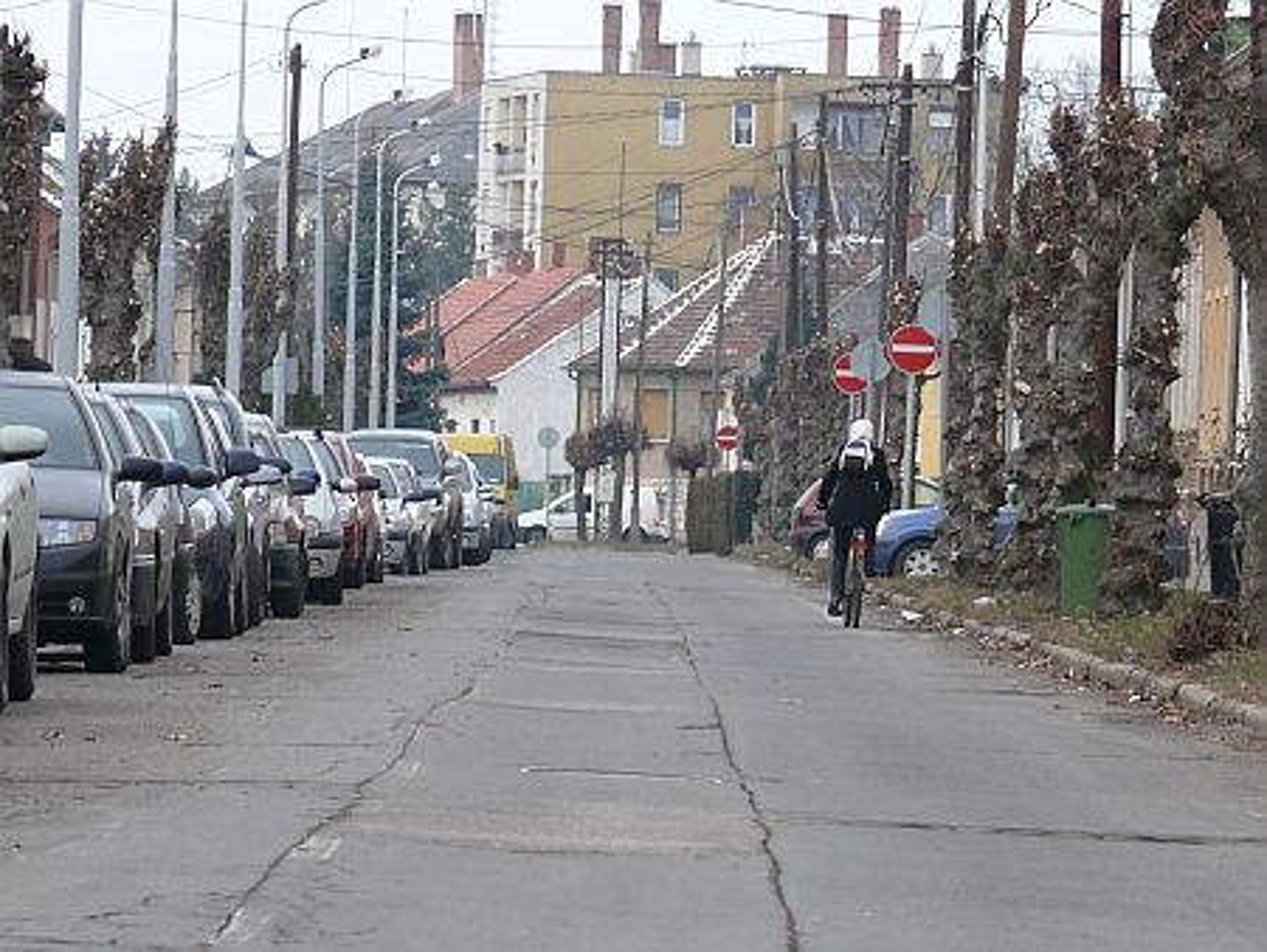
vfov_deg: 4.0
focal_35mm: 369
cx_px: 634
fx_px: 13513
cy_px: 476
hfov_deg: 5.4
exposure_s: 1/50
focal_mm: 43.9
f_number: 3.6
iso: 100
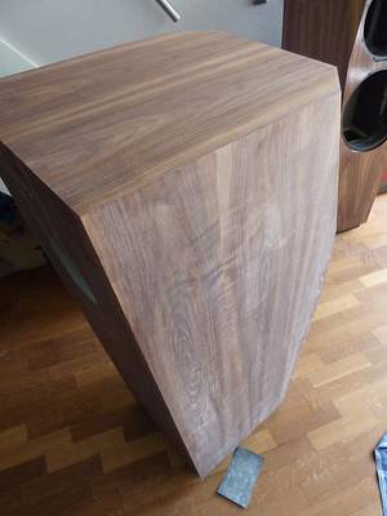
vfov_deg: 69.4
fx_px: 373
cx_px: 194
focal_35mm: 25
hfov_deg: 54.9
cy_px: 258
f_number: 3.3
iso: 400
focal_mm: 4.1
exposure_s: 1/30
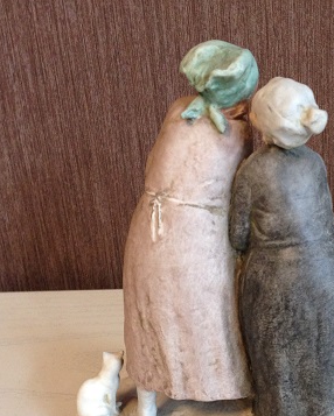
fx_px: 691
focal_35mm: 56
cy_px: 248
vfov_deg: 33.5
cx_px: 249
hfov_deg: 26.8
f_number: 2.4
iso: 160
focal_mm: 4.12
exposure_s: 1/20
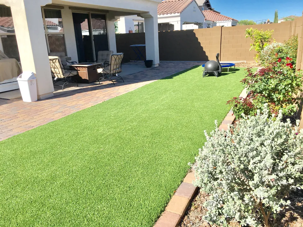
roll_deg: +2.8
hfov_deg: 61.7
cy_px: 114
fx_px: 254
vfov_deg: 48.2
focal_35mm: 29
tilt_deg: -16.8
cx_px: 152
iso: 25
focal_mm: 4.2
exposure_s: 1/1479
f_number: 2.2
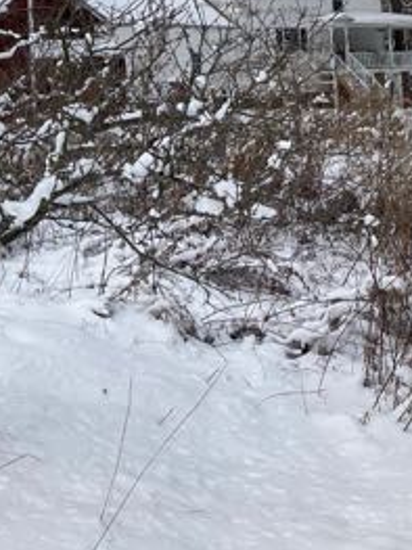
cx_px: -4
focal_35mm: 64
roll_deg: +2.6
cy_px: 13
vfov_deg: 28.6
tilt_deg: +4.9
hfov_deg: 22.0
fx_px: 1016
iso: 32
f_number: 1.8
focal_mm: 3.99
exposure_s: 1/1412
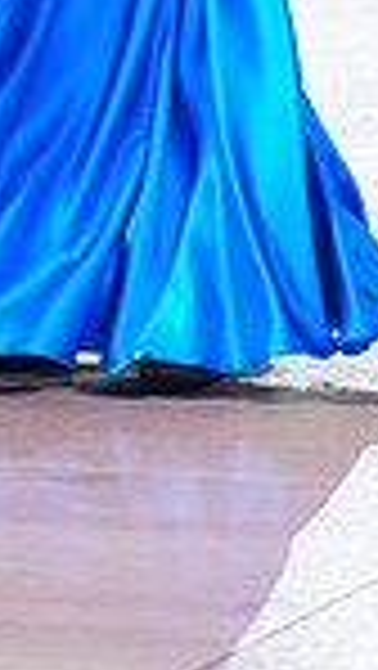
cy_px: -463
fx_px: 6404
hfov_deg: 3.4
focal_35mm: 360
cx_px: -290
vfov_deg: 5.9
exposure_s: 1/400
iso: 2000
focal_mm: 88
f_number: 2.8
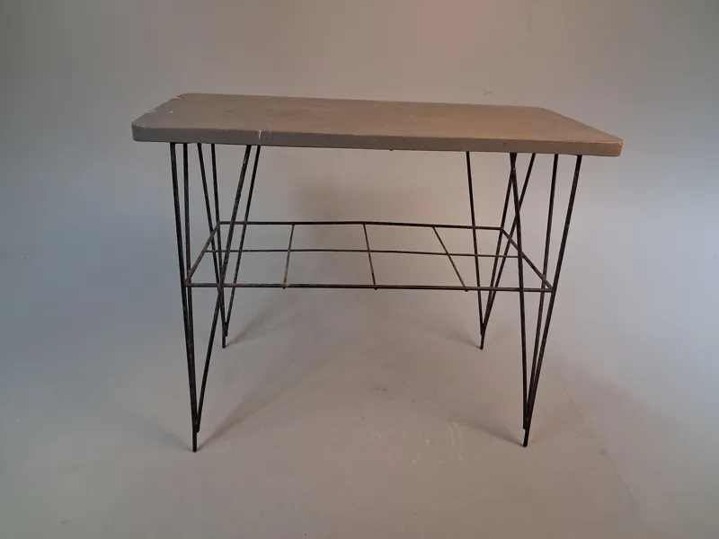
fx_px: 561
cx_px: 360
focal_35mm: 27
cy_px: 270
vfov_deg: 51.4
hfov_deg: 65.3
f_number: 1.8
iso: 250
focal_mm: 4
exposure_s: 1/50
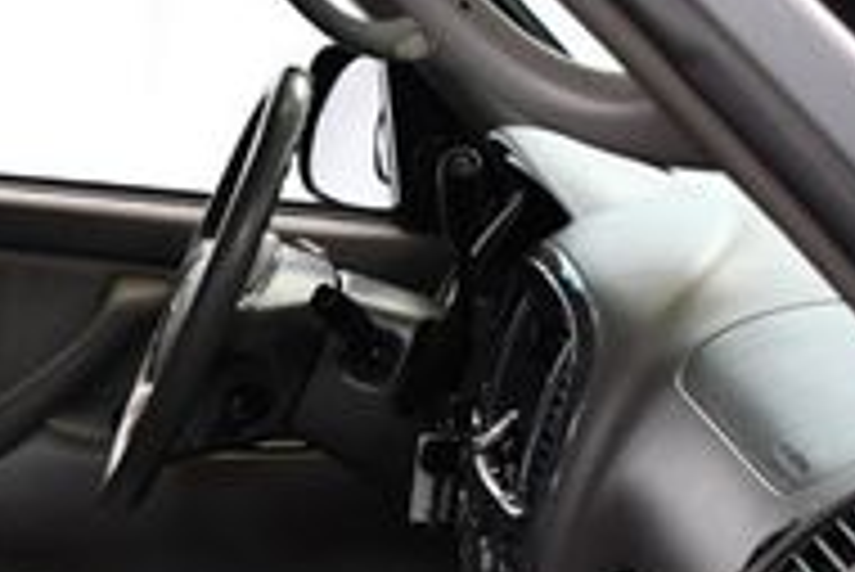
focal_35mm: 111
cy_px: 513
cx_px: -378
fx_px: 2638
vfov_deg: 12.3
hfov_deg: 16.9
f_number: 3.8
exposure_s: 1/125
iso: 1600
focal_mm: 22
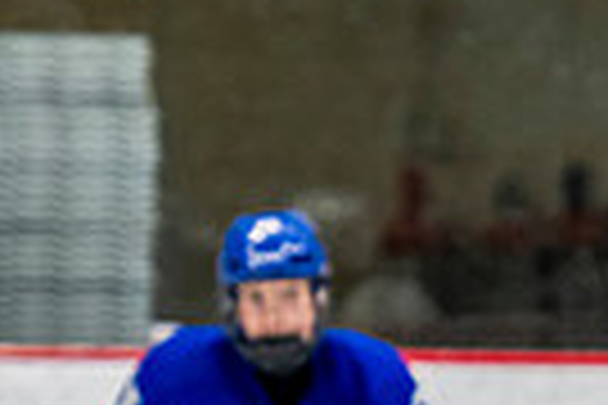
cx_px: 1334
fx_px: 14287
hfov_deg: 2.4
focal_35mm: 846
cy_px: 781
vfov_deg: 1.6
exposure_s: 1/800
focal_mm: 145
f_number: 3.2
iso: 1600
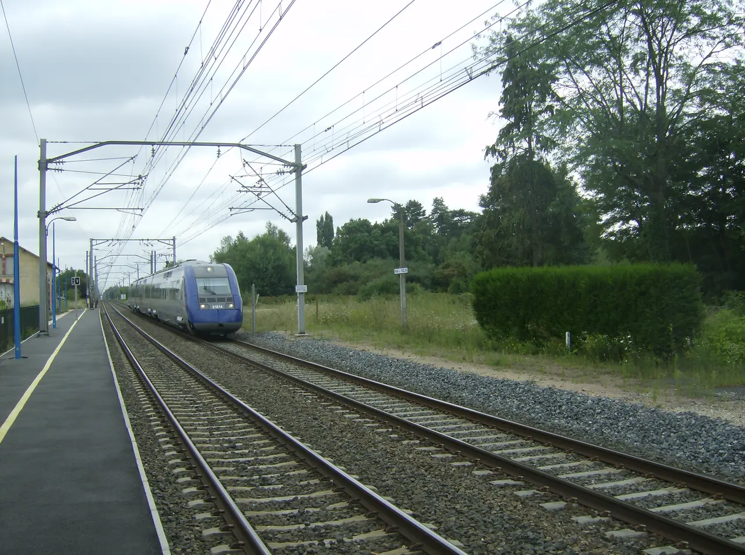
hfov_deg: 51.5
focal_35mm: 36
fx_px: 773
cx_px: 372
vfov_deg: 39.5
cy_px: 278
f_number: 4.7
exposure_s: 1/367
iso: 100
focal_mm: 6
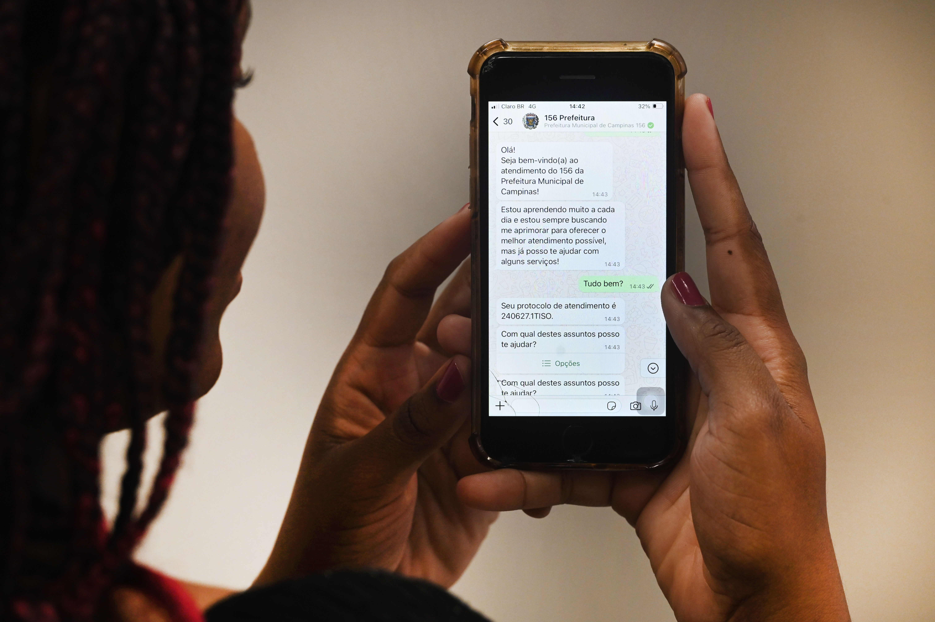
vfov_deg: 7.4
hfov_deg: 11.1
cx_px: 468
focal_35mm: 185
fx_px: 4802
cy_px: 311
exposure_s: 1/125
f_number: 7.1
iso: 2000
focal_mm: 185
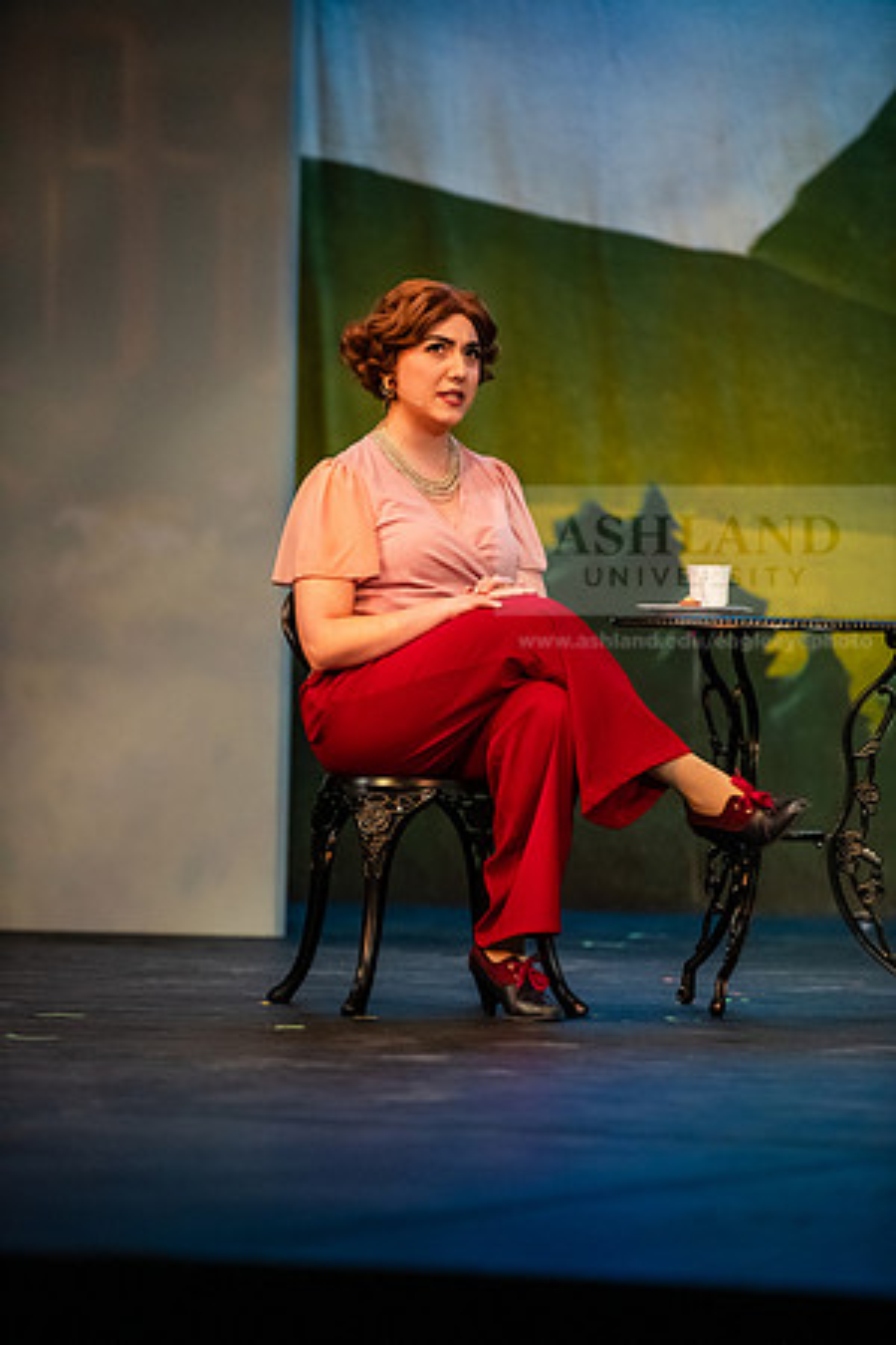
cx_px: 448
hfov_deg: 6.9
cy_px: 672
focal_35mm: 200
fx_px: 7466
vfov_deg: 10.3
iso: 4000
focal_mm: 200
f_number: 2.8
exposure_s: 1/250
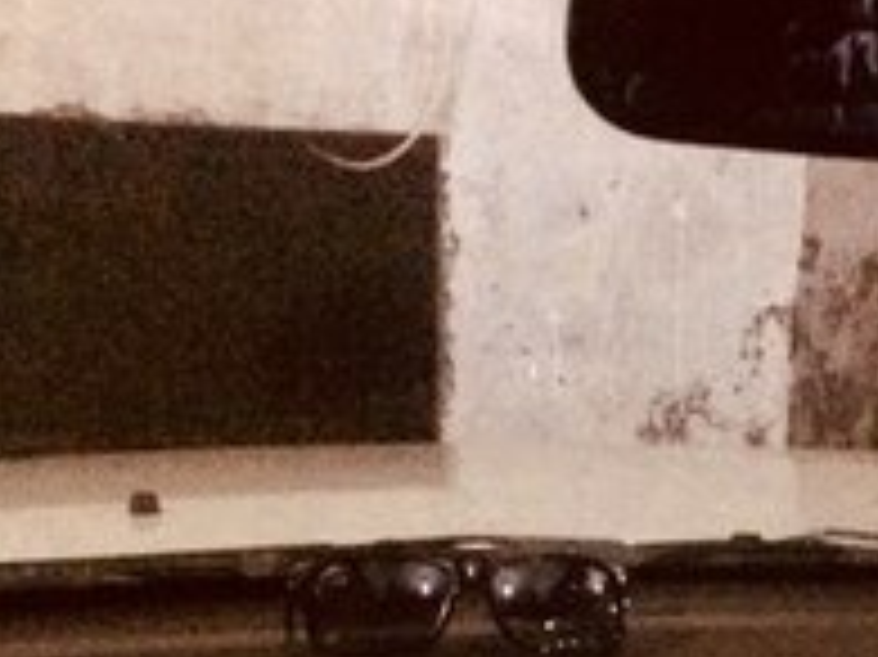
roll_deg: -4.2
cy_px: 934
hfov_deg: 19.7
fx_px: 2484
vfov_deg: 14.3
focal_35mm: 98
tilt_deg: -23.4
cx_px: 761
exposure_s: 1/17
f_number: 2.2
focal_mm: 4.15
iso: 1000
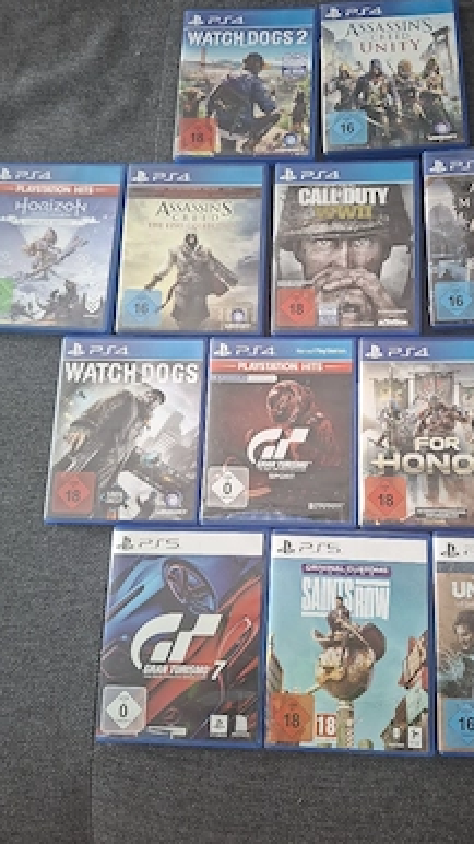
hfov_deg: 43.8
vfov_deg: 71.9
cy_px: 429
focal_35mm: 26
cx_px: 310
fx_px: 581
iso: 250
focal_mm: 5.54
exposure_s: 1/33
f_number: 1.8
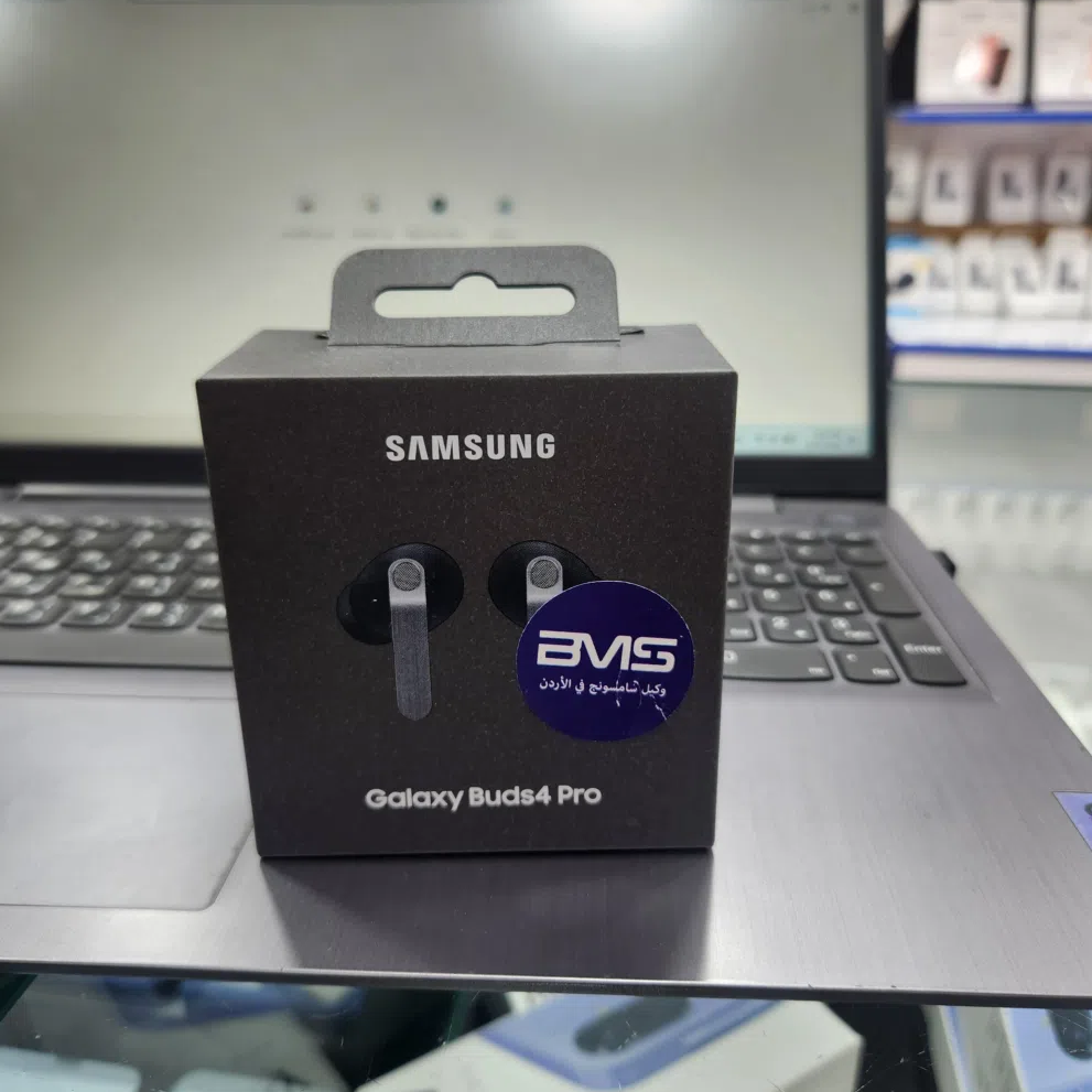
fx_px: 999
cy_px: 526
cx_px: 547
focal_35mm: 28
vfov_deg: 57.3
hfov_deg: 57.3
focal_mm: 5.4
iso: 40
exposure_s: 1/100
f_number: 1.8
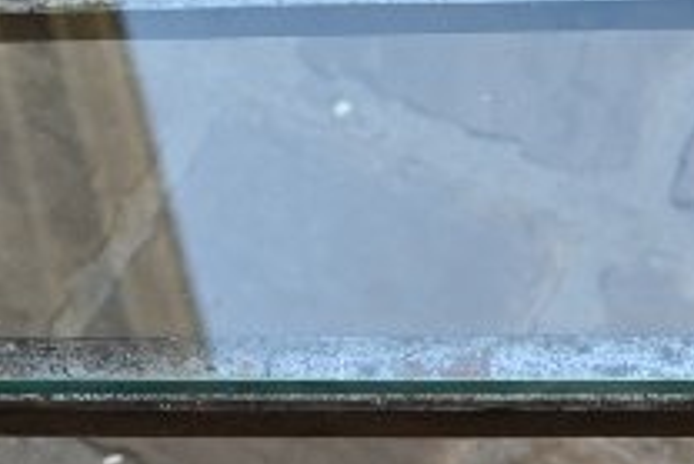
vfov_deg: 7.7
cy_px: 27
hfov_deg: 11.4
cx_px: 824
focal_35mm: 177
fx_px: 3421
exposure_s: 1/250
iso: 200
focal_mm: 20.5
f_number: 4
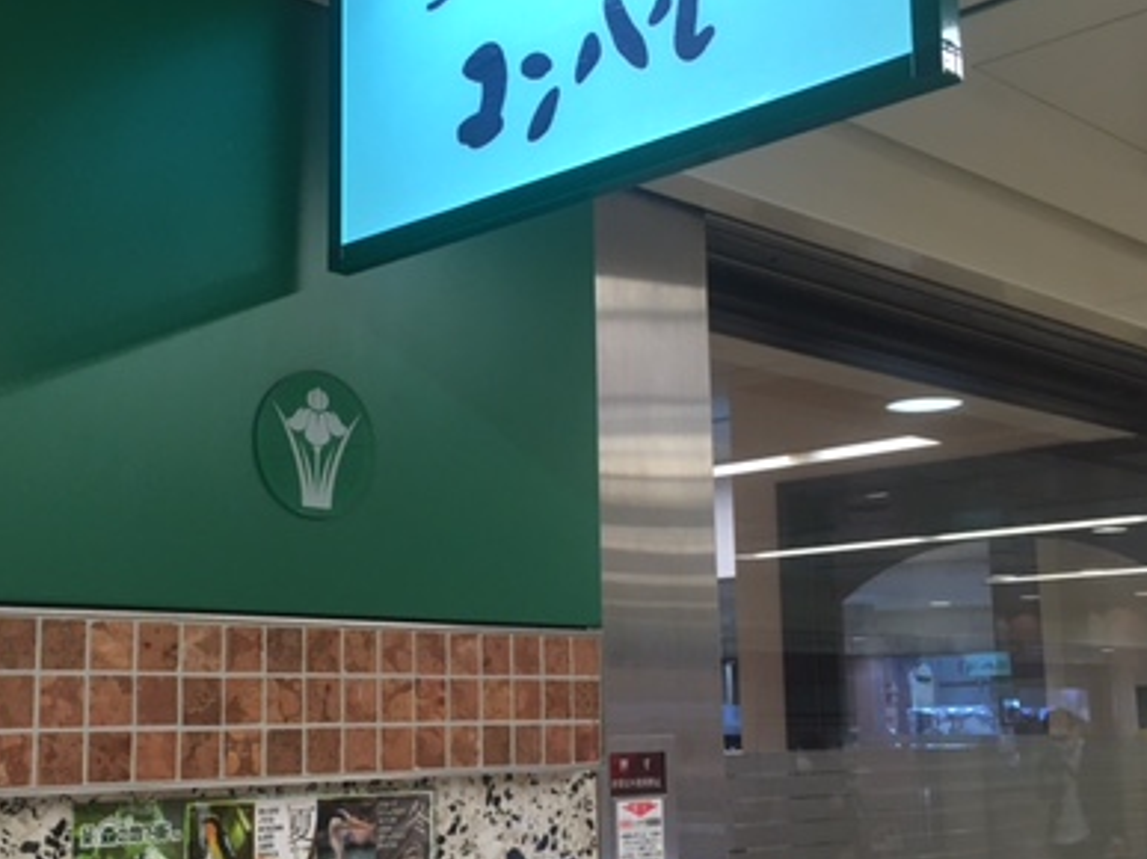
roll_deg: -0.3
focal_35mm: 48
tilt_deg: +8.7
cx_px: 403
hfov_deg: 39.3
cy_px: 468
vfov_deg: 30.2
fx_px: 1590
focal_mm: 4.15
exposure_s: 1/30
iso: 40
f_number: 2.2
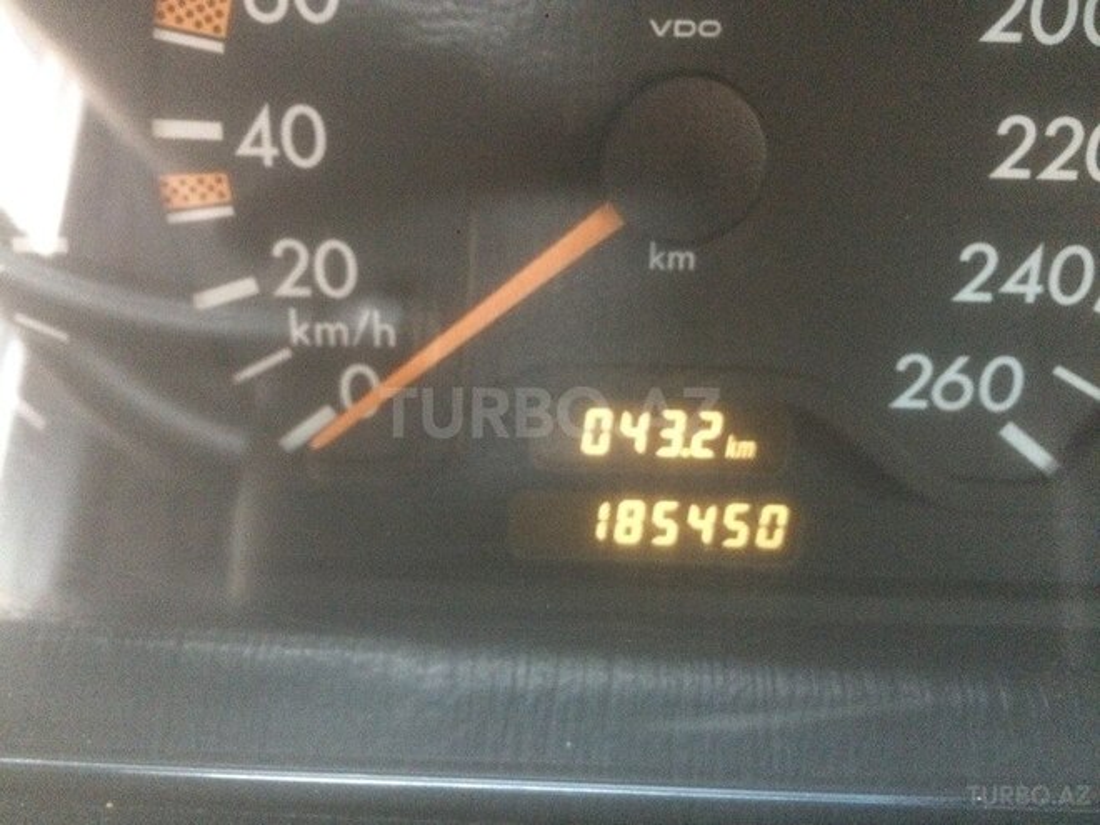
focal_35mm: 29
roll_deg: -0.8
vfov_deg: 48.2
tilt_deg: -27.4
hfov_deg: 61.7
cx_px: 550
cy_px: 412
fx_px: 922
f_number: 2.2
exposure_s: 1/17
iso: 2000
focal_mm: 4.15
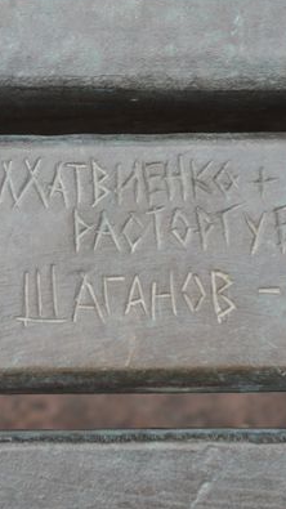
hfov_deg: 13.6
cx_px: 153
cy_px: 224
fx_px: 1201
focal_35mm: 89
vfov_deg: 23.9
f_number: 4.5
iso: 100
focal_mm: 48
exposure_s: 1/160
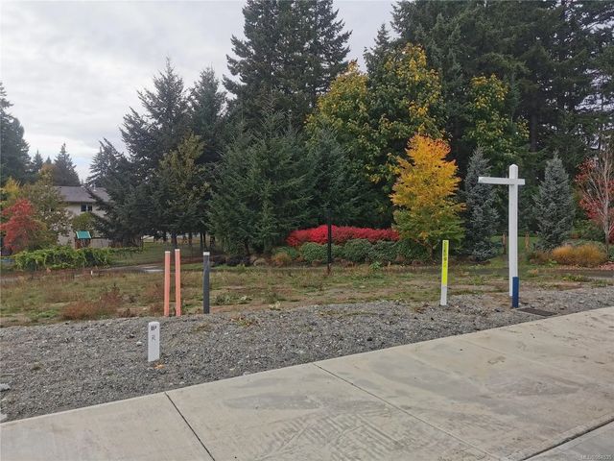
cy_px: 230
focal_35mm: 27
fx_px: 479
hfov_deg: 65.3
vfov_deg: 51.4
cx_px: 307
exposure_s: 1/1550
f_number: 1.6
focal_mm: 5.56
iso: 50
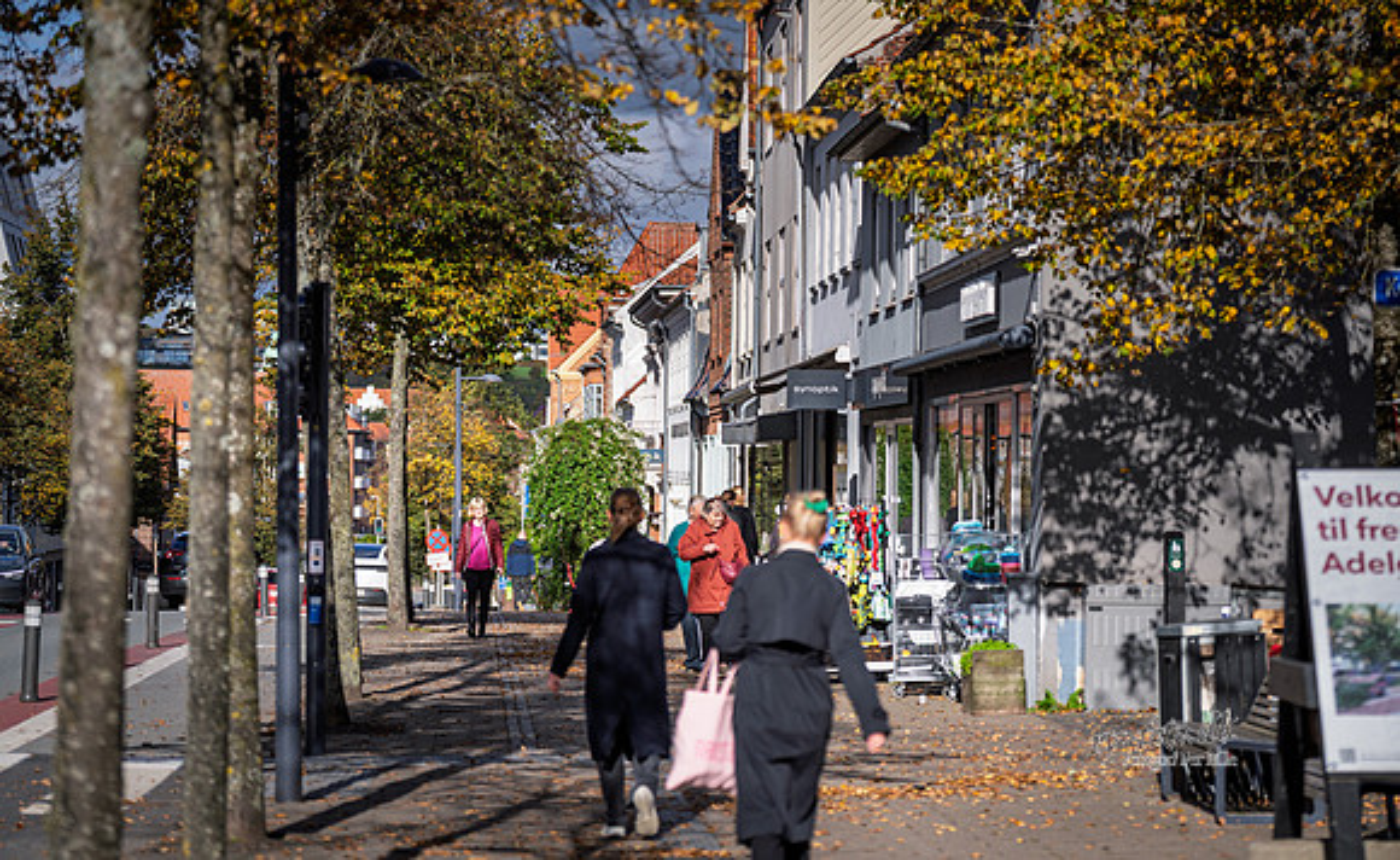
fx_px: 4375
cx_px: 785
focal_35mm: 115
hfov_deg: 18.2
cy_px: 336
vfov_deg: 11.2
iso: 250
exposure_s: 1/6400
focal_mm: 97
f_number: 2.8
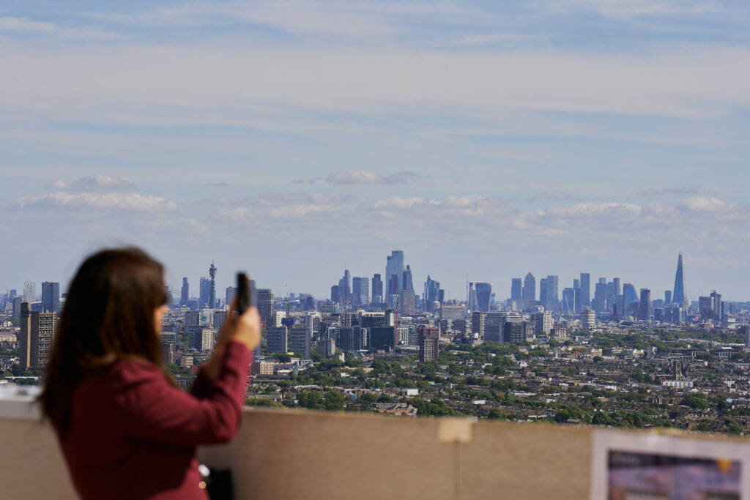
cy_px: 250
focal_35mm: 139
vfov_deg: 9.9
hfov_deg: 14.8
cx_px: 375
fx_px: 2896
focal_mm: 139
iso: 400
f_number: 8
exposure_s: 1/1600
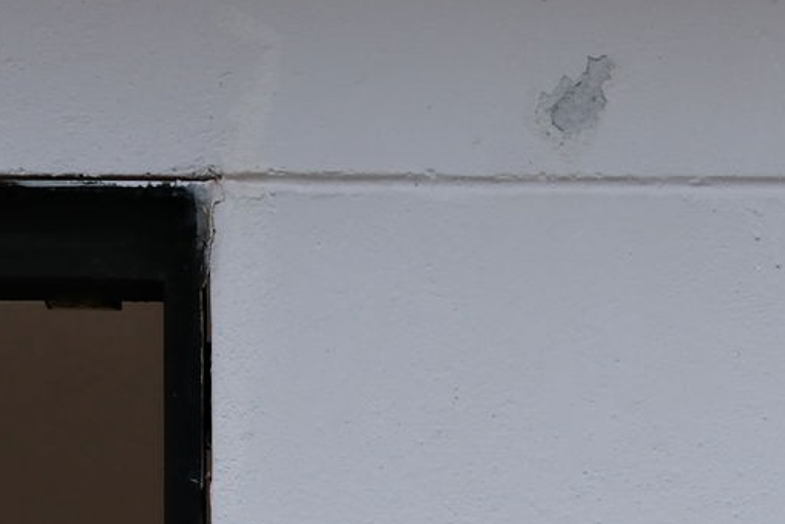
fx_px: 4538
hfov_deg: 9.7
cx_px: 938
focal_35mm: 208
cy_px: 1794
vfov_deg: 5.9
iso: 250
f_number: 5.6
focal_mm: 24.8
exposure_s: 1/1400
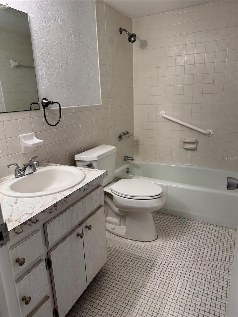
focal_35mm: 24
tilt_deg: -16.3
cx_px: 119
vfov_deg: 71.6
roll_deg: +2.0
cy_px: 158
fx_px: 220
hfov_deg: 56.8
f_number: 1.78
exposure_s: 1/120
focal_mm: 6.76
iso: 100
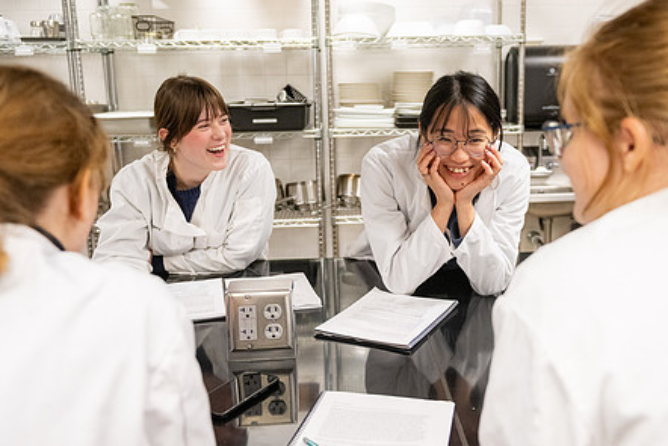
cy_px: 203
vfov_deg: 37.9
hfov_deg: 54.2
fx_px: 650
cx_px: 384
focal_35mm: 35
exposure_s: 1/320
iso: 2500
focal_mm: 26
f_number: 2.8
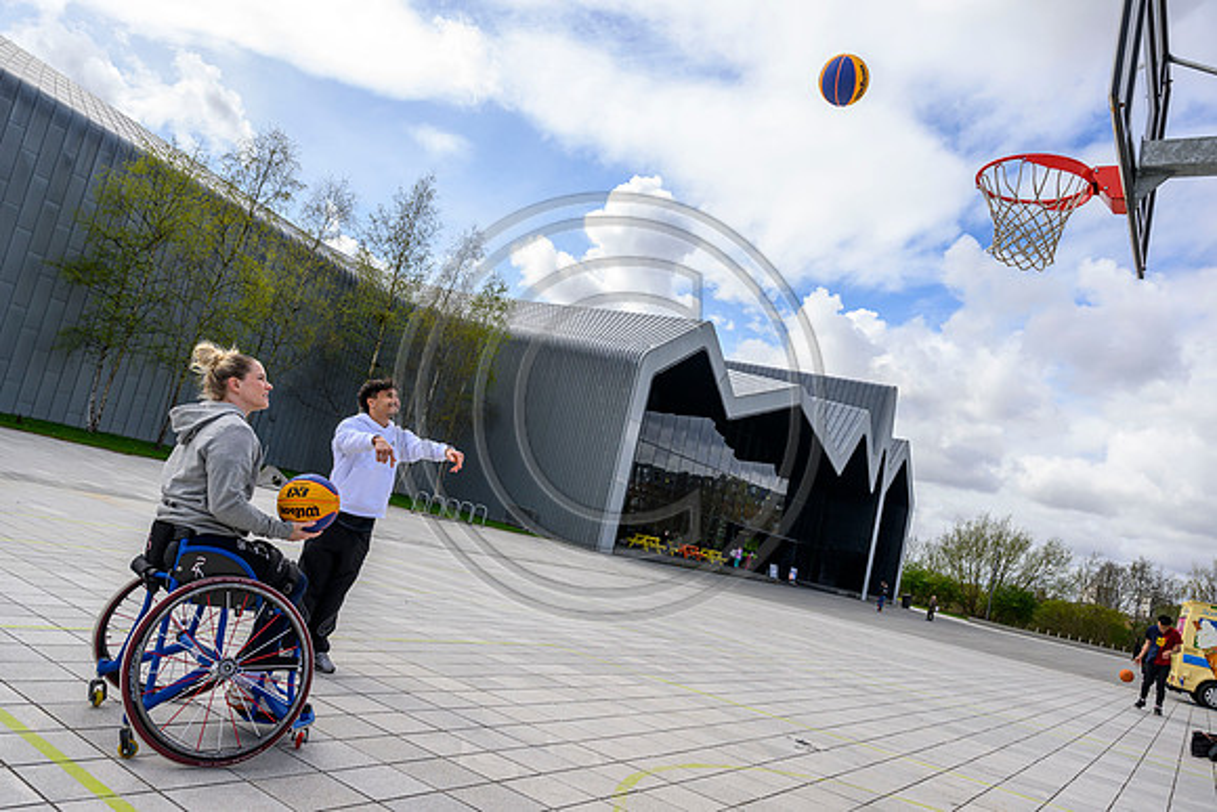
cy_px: 406
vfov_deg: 49.6
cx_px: 608
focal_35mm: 26
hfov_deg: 69.4
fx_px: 879
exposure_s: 1/1600
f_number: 5.6
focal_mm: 26
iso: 500
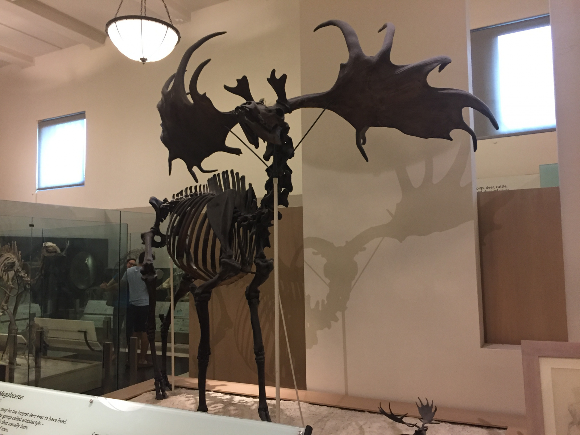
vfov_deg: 48.2
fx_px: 486
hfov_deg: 61.7
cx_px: 290
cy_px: 218
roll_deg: -0.2
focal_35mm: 29
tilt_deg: +4.5
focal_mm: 4.15
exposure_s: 1/30
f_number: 2.2
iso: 160
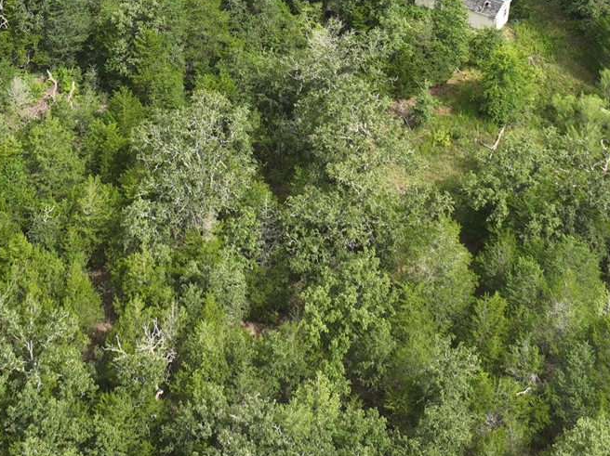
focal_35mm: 75
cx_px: 186
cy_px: -173
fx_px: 1321
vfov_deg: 18.0
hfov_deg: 25.8
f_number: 2.8
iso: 100
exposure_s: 1/1250
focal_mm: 12.29
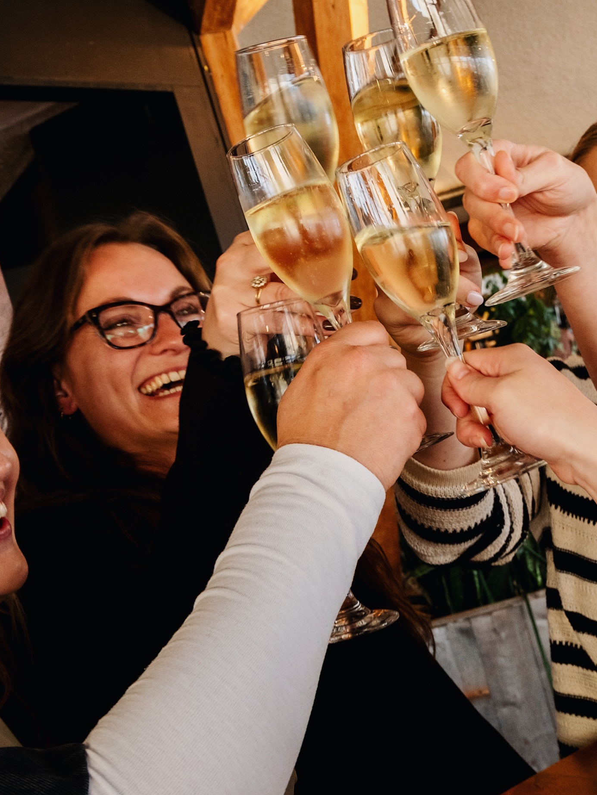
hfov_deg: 24.9
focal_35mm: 58
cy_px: 434
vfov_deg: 33.2
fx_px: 1333
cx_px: 466
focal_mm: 19.2
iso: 500
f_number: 6.4
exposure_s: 1/60
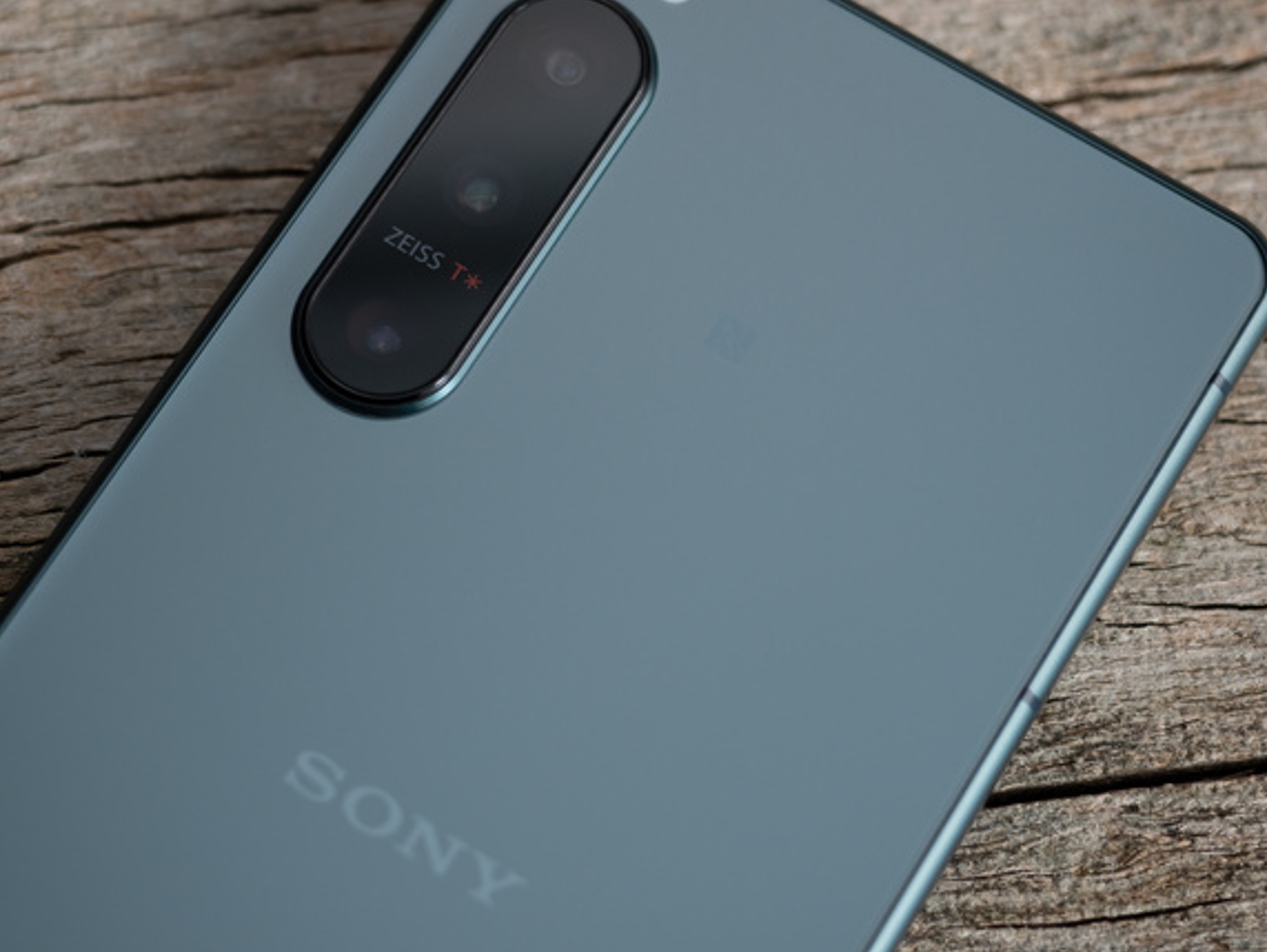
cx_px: 513
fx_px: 4102
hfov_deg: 17.5
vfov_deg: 13.2
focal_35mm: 112
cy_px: 359
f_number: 2.8
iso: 200
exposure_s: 1/20
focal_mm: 40
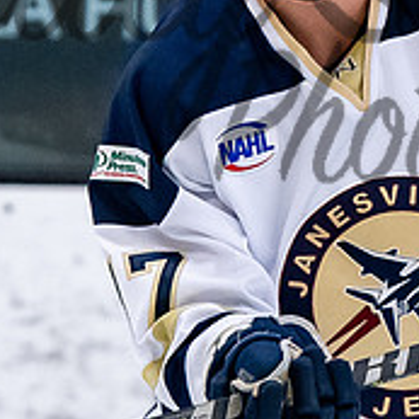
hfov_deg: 1.2
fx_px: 20487
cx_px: 342
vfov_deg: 1.2
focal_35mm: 1496
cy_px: 24
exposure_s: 1/800
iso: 2000
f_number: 3.2
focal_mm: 200
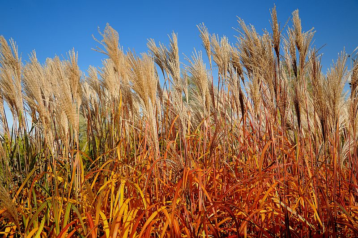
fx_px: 372
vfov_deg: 35.4
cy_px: 119
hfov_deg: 51.3
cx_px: 179
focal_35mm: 38
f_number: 4.5
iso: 200
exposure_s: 1/800
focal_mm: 25
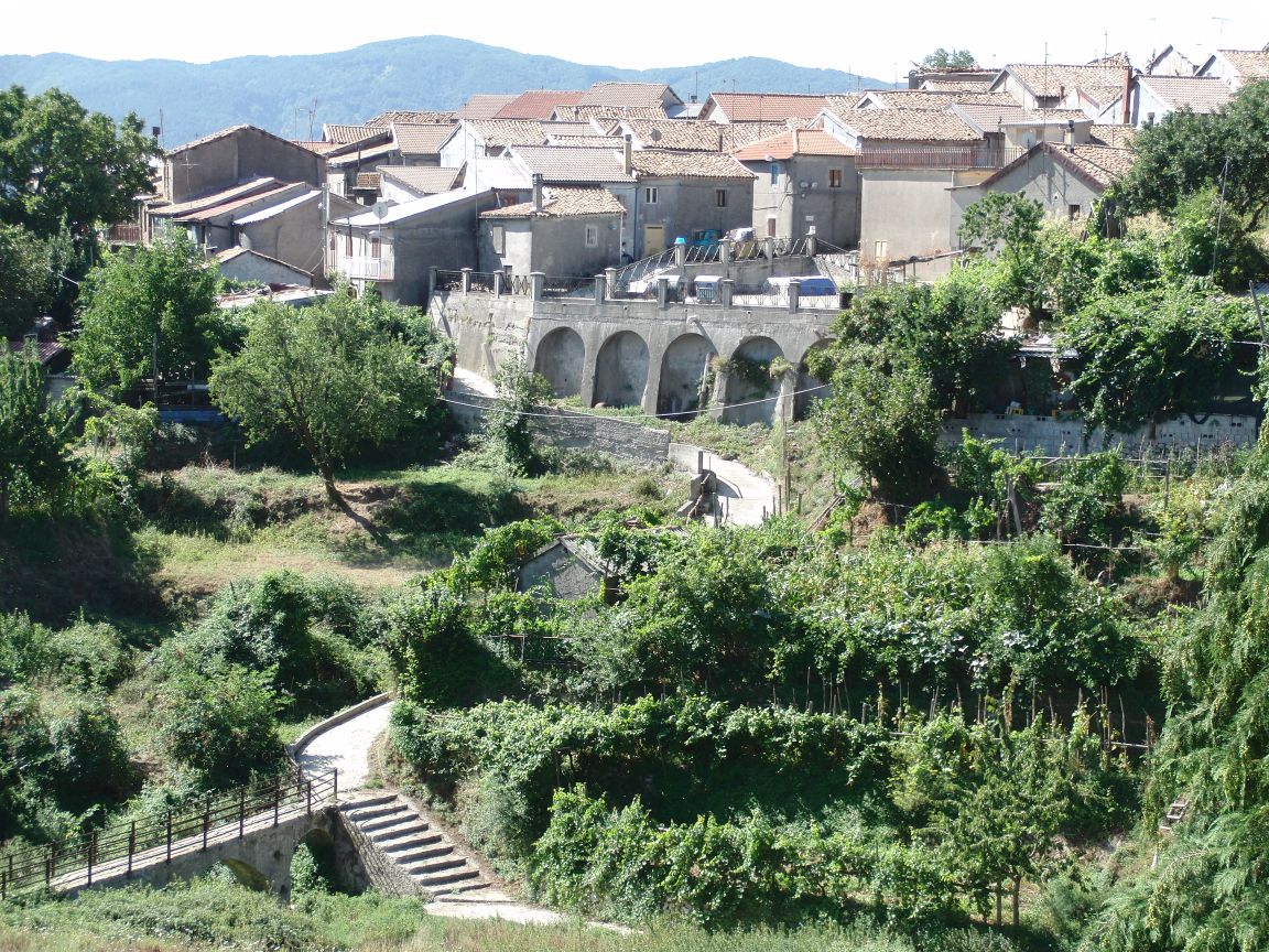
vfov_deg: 17.8
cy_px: 476
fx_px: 3043
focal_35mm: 83
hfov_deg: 23.6
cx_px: 634
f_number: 4.1
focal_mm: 14.35
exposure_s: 1/320
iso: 100
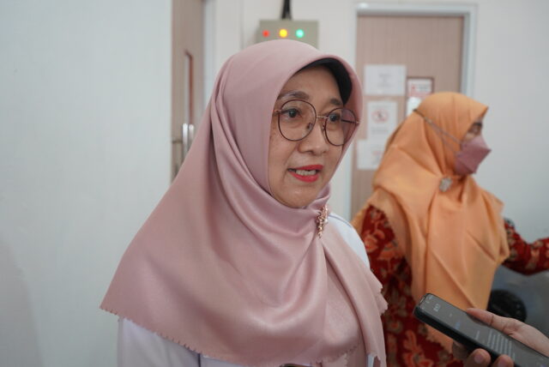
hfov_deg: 65.4
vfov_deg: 46.5
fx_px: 427
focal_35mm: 28
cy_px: 184
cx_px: 274
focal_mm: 28
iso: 1600
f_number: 4
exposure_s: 1/160
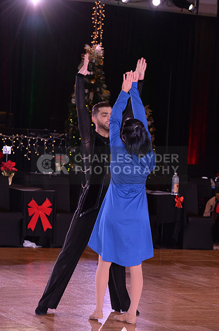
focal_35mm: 145
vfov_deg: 14.2
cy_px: 166
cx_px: 110
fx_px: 1327
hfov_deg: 9.4
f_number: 7.1
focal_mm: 145
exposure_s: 1/250
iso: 2000
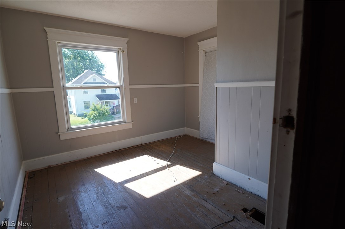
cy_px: 114
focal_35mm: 18
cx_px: 172
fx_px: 172
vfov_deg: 67.2
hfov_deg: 90.1
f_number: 4.5
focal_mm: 12
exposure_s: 1/80
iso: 100
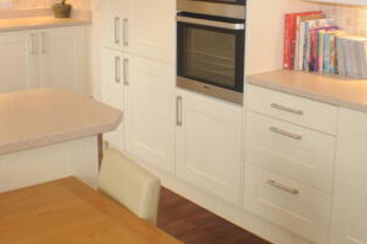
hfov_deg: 28.8
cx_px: 205
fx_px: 714
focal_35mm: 70
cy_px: 49
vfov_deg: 19.3
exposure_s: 1/5
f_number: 10
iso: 400
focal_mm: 22
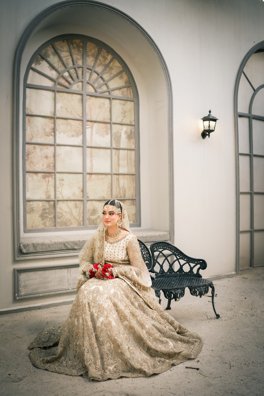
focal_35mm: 35
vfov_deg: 54.4
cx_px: 132
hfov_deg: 37.9
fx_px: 385
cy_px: 198
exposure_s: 1/200
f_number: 2
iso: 500
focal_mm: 35
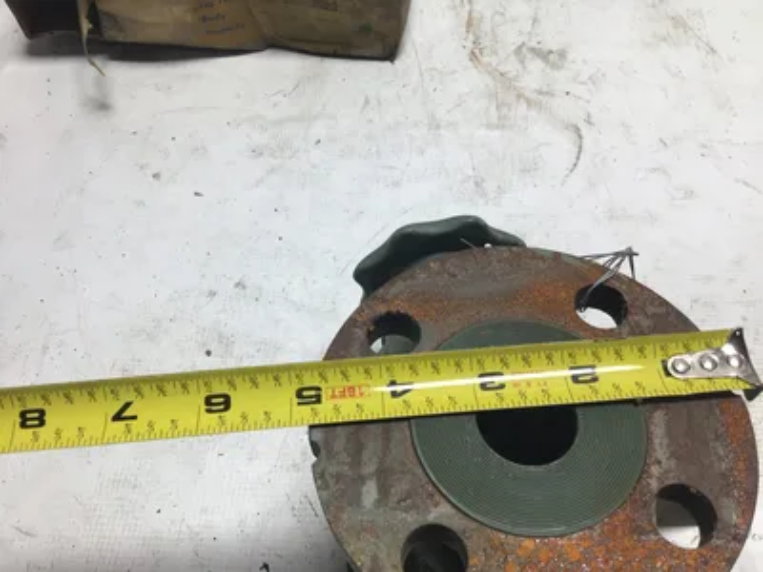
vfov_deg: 45.4
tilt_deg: -58.2
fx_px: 683
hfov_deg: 58.4
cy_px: 286
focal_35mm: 31
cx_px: 382
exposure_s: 1/120
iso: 25
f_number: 2.4
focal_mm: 3.3
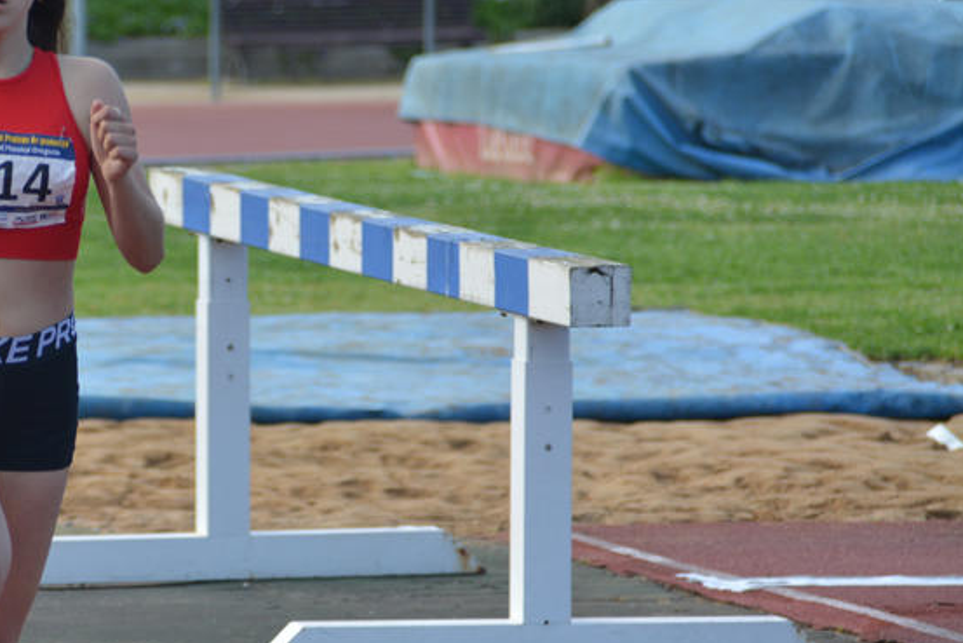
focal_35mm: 488
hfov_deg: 4.2
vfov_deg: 2.8
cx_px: 192
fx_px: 13057
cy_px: 354
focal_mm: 200
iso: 450
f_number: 6.3
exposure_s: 1/1000
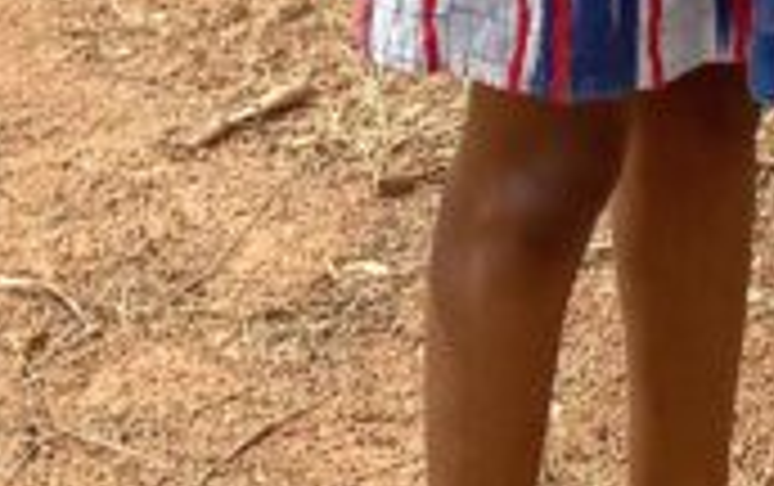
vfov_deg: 7.3
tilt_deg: -8.7
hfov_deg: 12.6
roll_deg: -3.0
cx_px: 814
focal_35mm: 164
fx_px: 3464
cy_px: -855
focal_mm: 4.25
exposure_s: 1/3040
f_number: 1.8
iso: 32
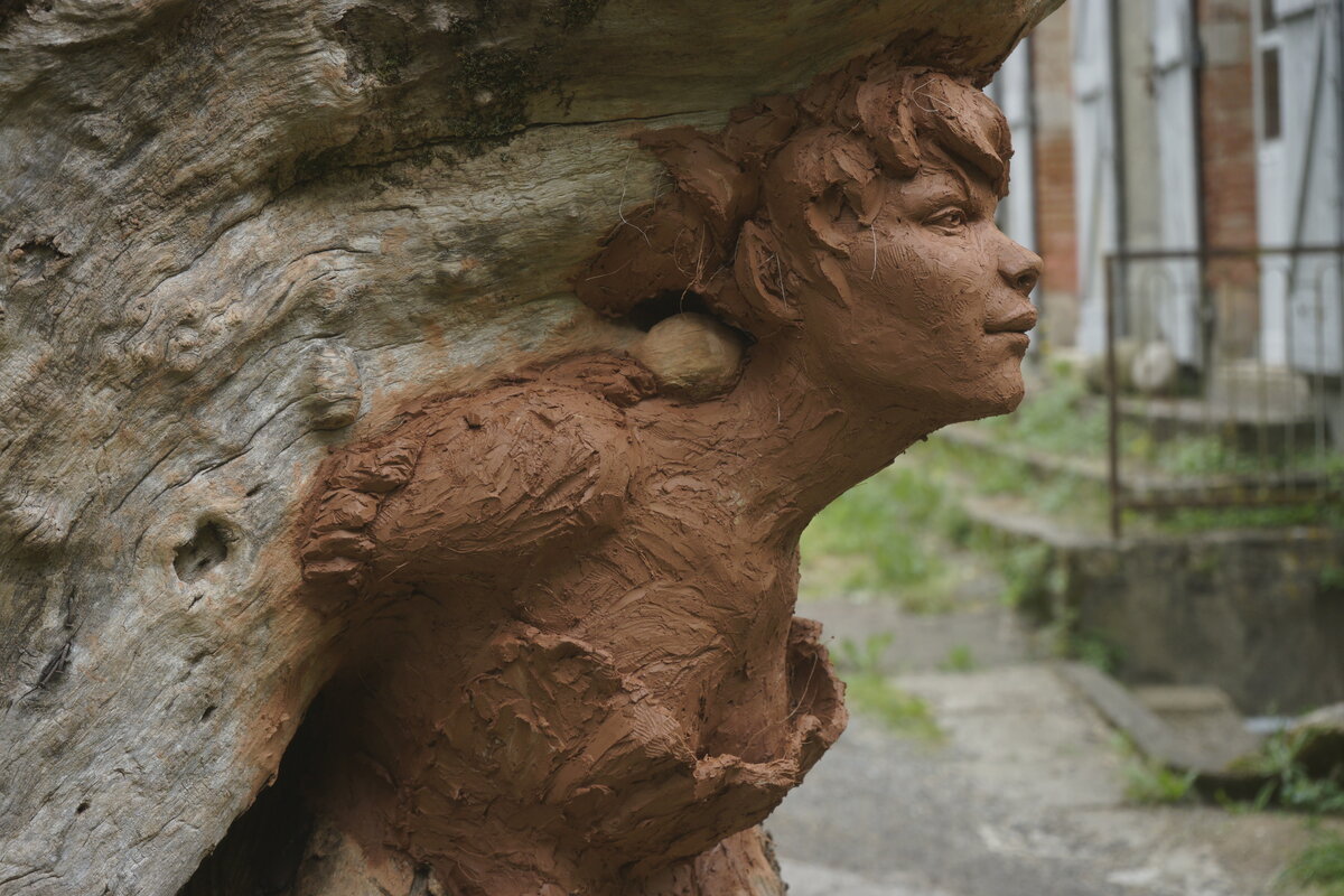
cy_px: 448
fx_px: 2613
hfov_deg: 28.8
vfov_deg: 19.5
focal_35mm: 70
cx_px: 672
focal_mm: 70
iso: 500
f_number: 5.6
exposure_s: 1/125
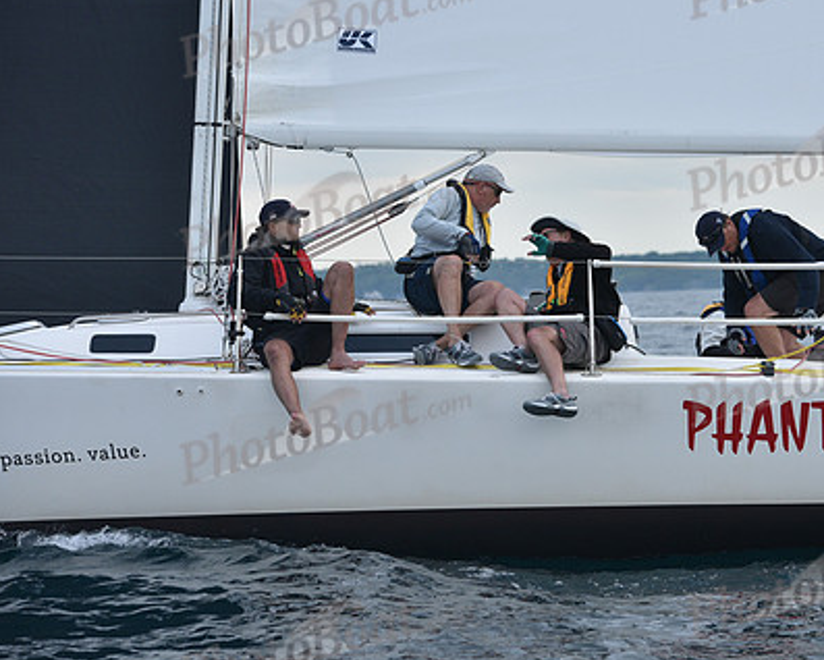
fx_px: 3879
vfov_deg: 9.7
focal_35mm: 159
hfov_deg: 12.1
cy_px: 294
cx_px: 581
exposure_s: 1/800
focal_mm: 116
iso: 400
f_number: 5
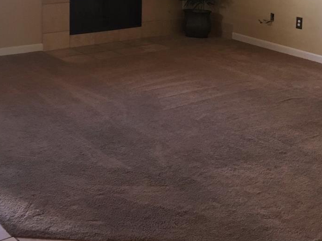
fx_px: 586
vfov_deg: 22.3
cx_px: 217
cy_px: -6
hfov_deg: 30.5
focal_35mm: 63
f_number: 2.2
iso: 125
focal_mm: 4.15
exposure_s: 1/30
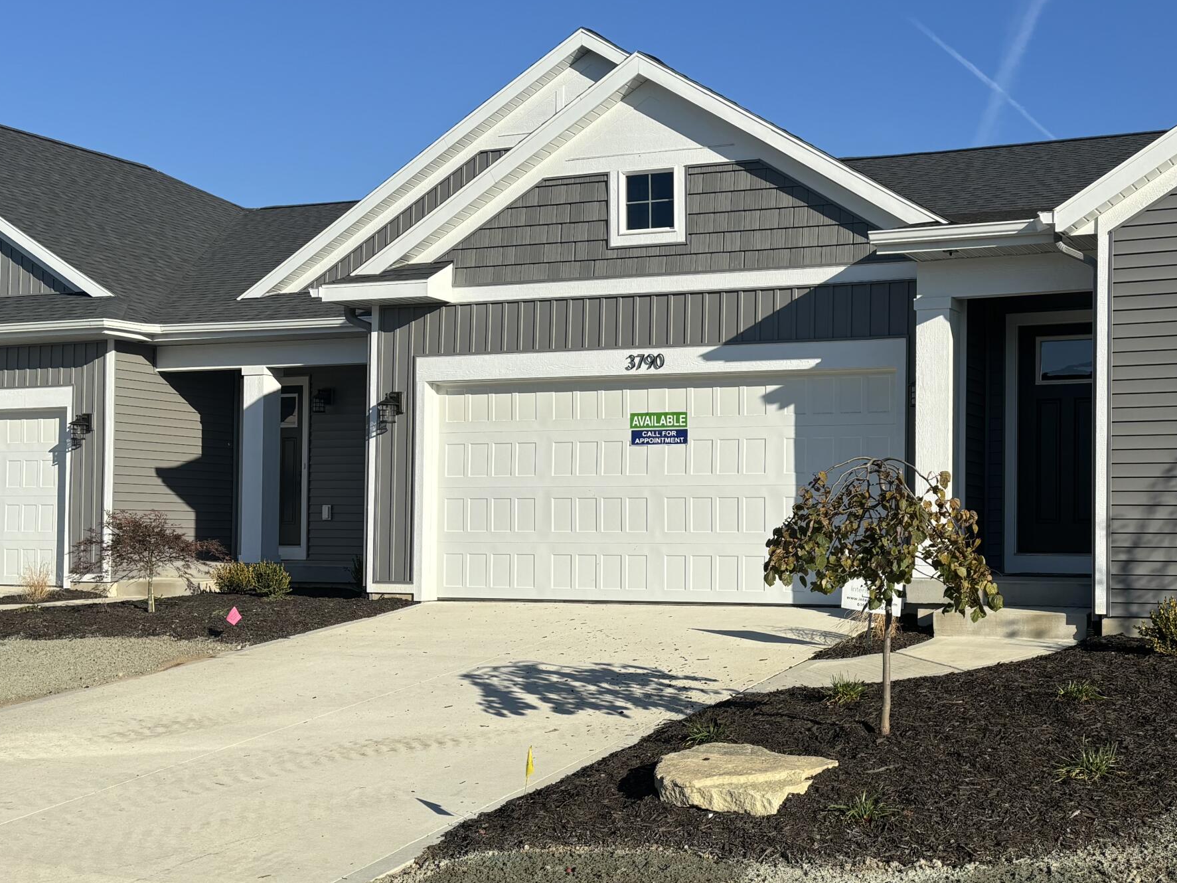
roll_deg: +0.2
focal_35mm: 44
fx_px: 1496
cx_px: 933
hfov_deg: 41.2
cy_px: 506
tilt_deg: +0.9
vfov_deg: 32.8
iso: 50
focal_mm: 5.96
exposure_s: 1/2710
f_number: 1.6
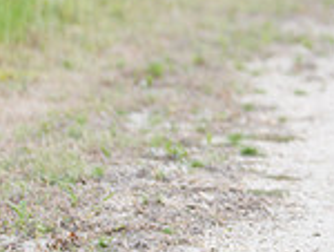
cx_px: 525
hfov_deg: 8.3
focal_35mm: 231
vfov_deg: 6.4
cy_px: -54
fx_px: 2232
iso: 160
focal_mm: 50
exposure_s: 1/800
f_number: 1.2
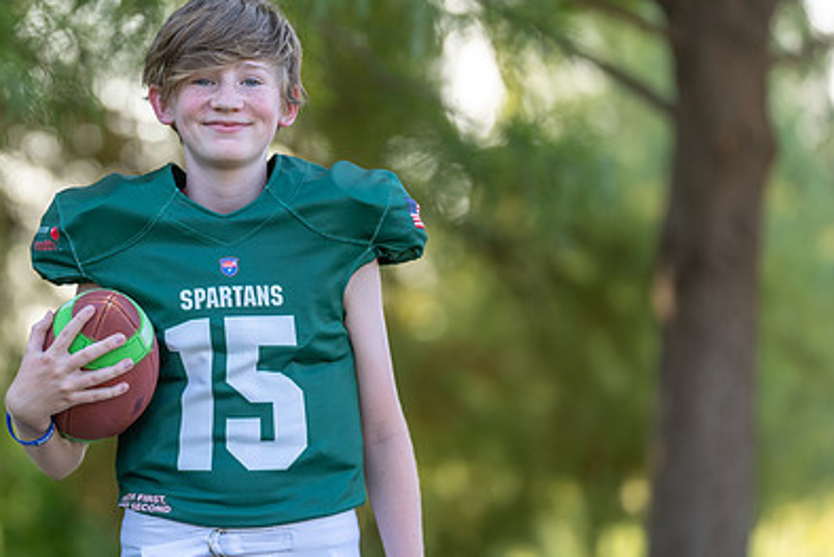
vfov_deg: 6.3
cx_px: 231
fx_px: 5052
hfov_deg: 9.4
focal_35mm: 218
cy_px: 268
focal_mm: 148
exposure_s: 1/320
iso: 125
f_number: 2.8
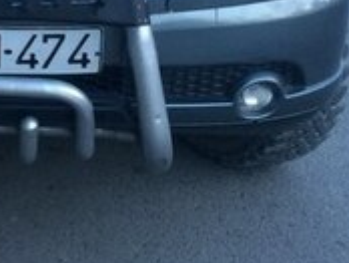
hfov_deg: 17.4
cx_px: -10
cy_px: -97
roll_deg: -3.2
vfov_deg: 13.0
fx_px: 1111
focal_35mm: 110
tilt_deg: -14.0
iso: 100
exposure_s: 1/33
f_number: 2.2
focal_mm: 4.15
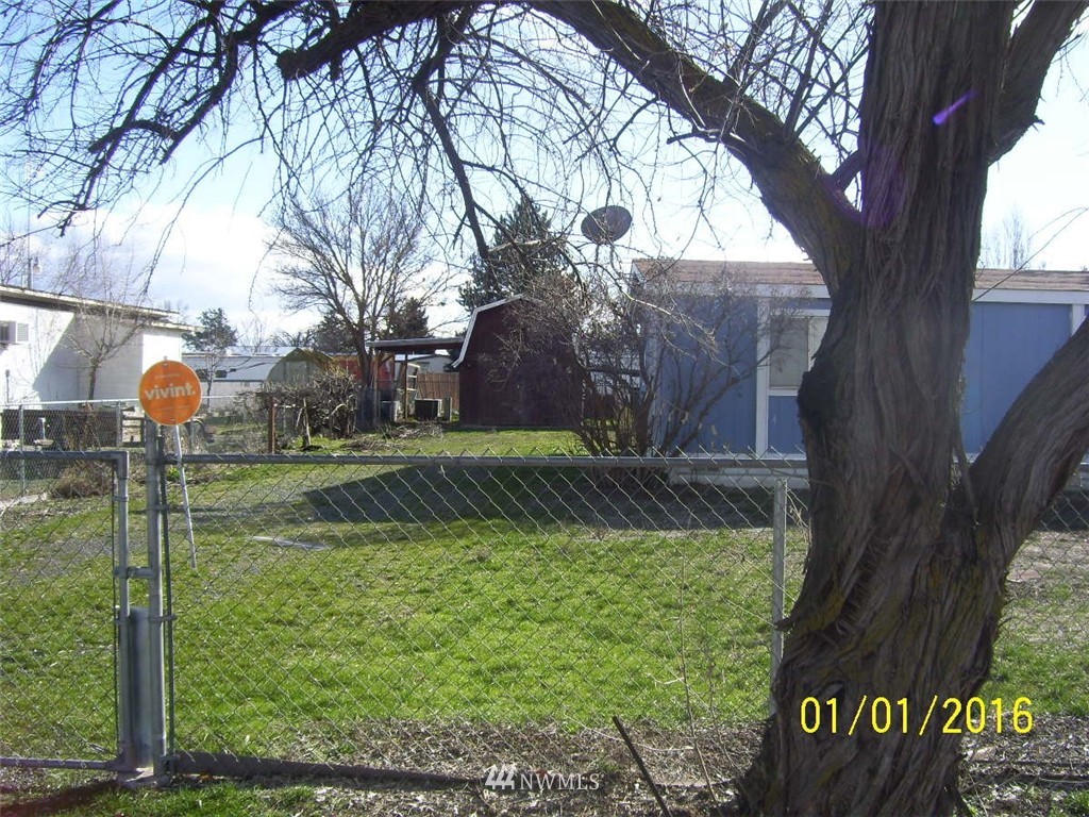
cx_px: 544
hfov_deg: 51.4
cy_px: 408
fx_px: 1133
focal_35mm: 36
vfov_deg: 39.7
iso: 80
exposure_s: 1/250
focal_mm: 6
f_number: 4.8
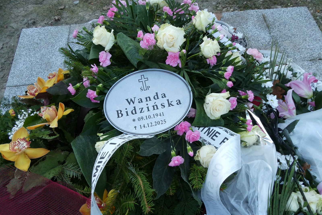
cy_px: 115
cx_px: 161
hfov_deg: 71.5
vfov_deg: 51.2
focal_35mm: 25
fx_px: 224
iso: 250
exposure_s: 1/60
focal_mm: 4.3
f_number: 3.3
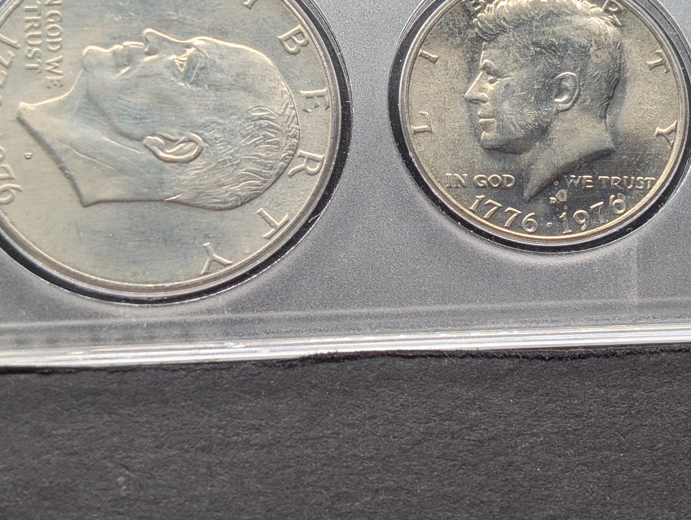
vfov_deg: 18.6
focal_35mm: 79
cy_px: 165
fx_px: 1579
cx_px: 484
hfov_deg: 24.5
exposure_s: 1/51.1
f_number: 1.68
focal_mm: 6.9
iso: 37
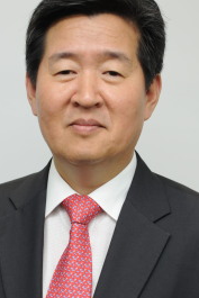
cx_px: 94
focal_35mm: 112
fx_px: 927
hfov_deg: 12.2
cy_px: 199
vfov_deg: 18.2
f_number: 4
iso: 500
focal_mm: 66
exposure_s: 1/60
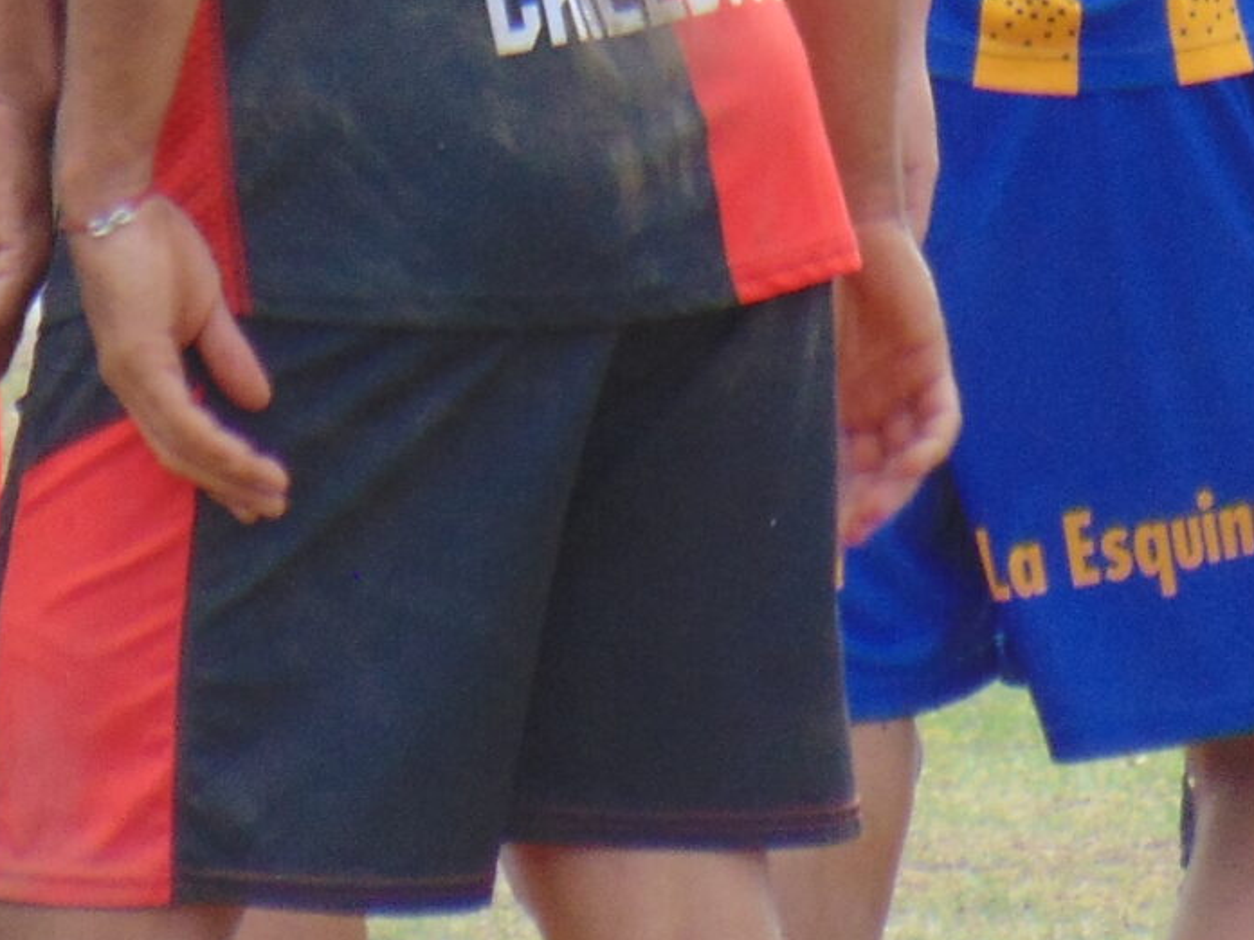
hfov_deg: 0.9
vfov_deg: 0.7
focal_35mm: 2119
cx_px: 124
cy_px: -610
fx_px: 76763
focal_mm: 103.2
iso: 80
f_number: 4.6
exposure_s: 1/200
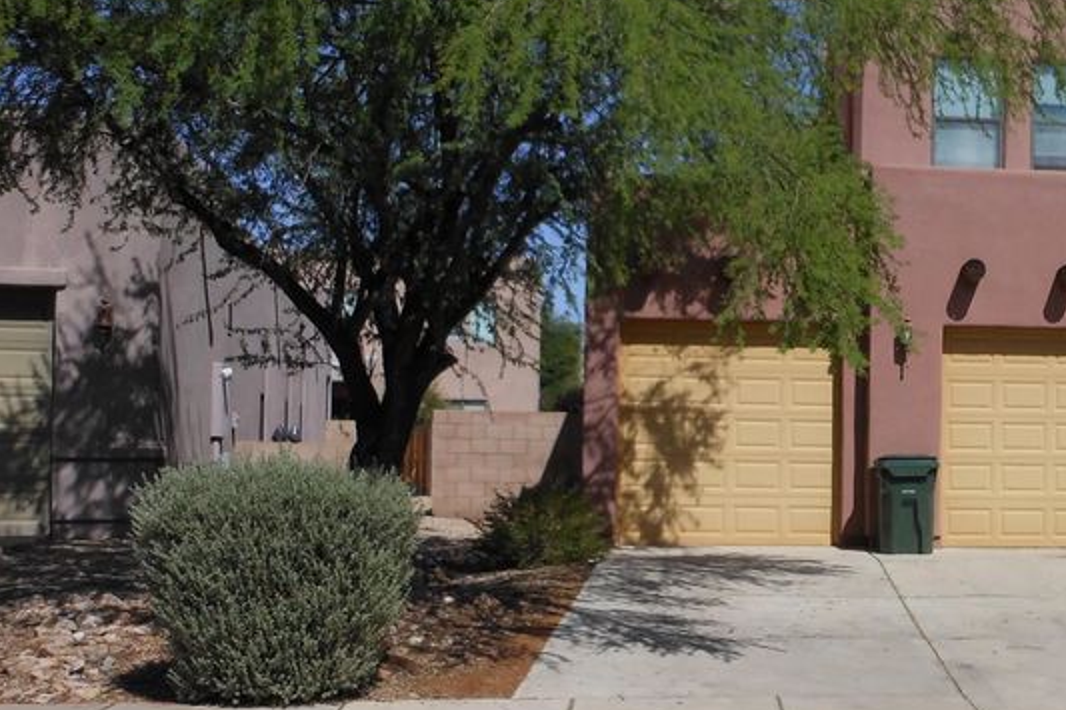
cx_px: 976
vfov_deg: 24.1
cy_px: 450
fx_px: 1658
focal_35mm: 56
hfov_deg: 33.6
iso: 80
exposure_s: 1/1250
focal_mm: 5
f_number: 3.7
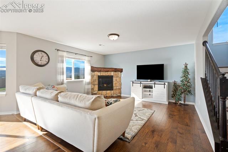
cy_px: 76
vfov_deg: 73.7
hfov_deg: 96.8
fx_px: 101
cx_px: 114
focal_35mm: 16
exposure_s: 1/40
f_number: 7.1
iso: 1250
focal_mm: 16
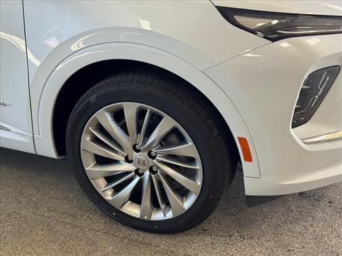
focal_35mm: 48
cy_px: 128
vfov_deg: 30.3
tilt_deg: -22.3
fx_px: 474
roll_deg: +1.0
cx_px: 171
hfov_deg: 39.7
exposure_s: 1/120
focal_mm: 6.76
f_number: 1.78
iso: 80
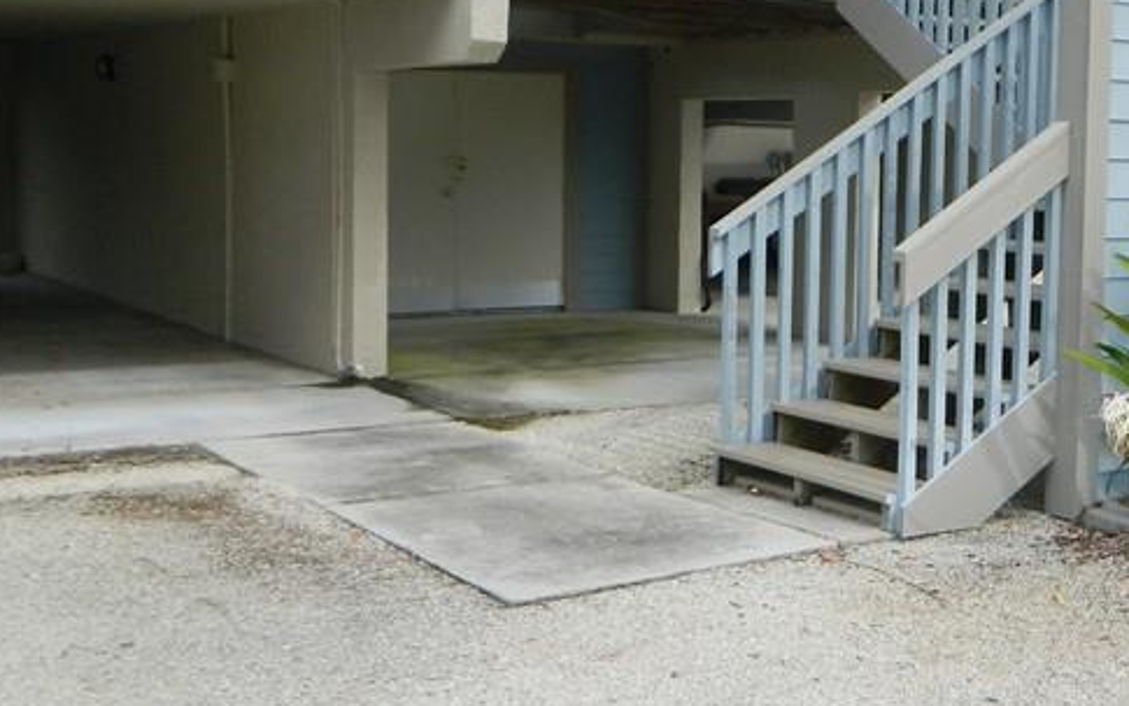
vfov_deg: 23.1
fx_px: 1723
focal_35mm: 56
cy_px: 268
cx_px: 933
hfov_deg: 34.9
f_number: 3.1
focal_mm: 4.5
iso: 110
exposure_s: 1/640
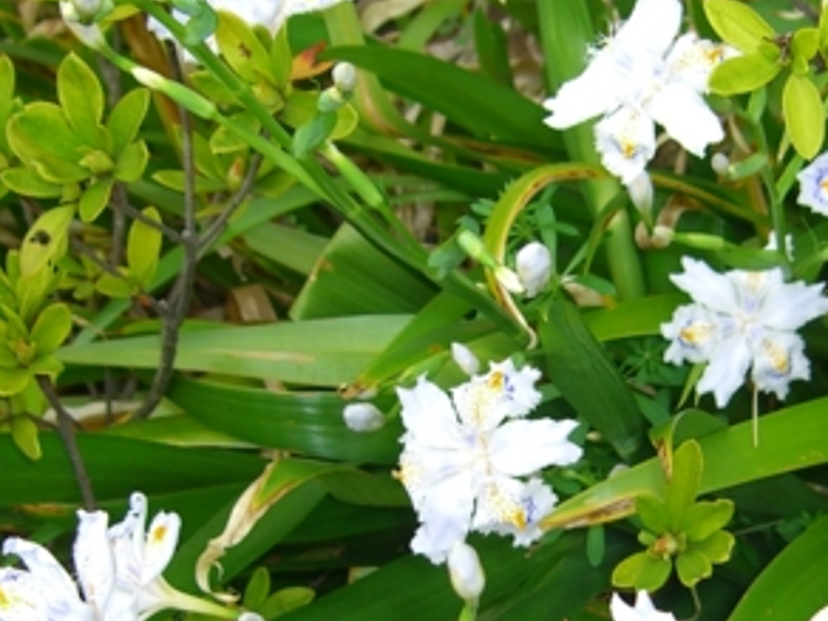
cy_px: 505
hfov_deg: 18.8
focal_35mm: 104
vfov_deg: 14.1
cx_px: 576
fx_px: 2488
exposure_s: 1/250
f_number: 2.8
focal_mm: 7.9
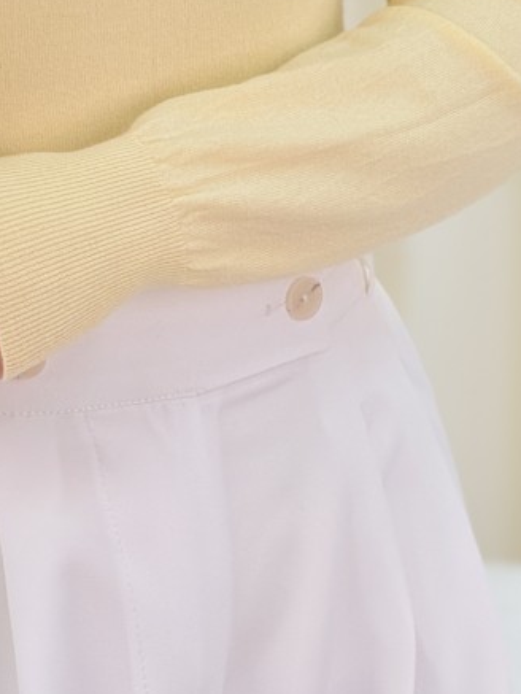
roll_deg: -1.2
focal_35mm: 281
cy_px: -46
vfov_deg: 7.0
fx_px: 5636
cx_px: 19
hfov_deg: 5.3
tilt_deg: -7.0
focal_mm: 15.66
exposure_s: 1/239
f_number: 2.8
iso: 50
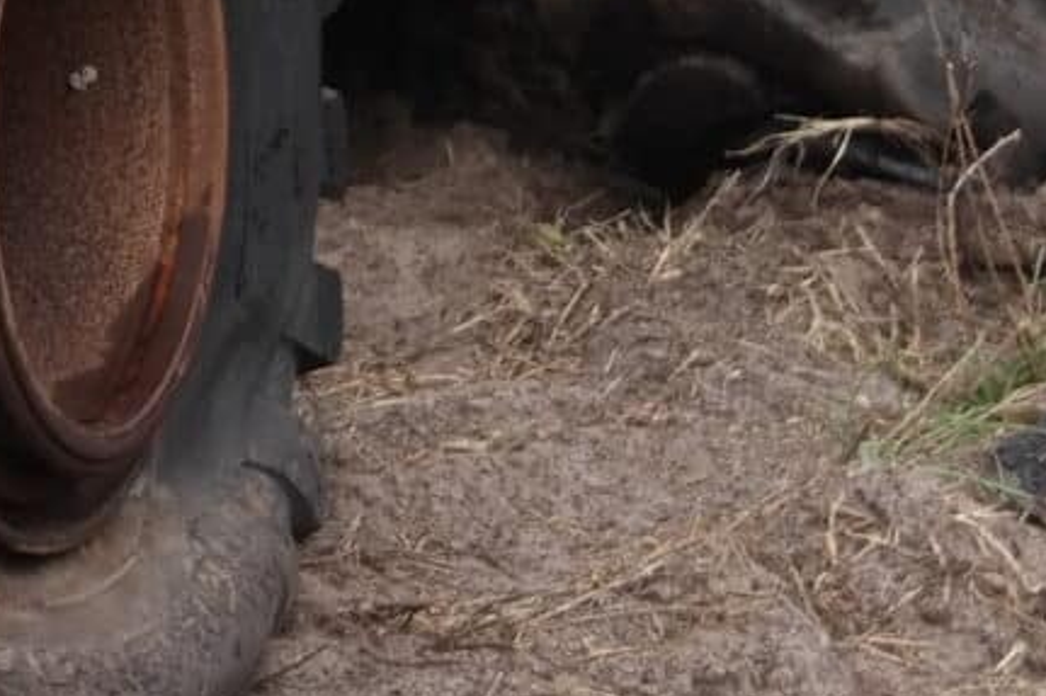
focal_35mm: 171
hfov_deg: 11.5
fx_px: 4966
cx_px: -536
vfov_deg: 7.6
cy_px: -816
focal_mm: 24
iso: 100
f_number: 4
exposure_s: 1/100
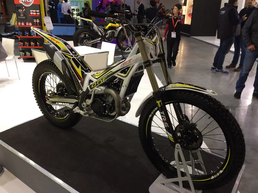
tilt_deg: -22.1
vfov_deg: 48.2
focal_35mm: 29
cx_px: 129
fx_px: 216
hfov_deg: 61.7
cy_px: 96
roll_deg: +0.3
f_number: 2.2
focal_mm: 4.15
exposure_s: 1/33
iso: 40
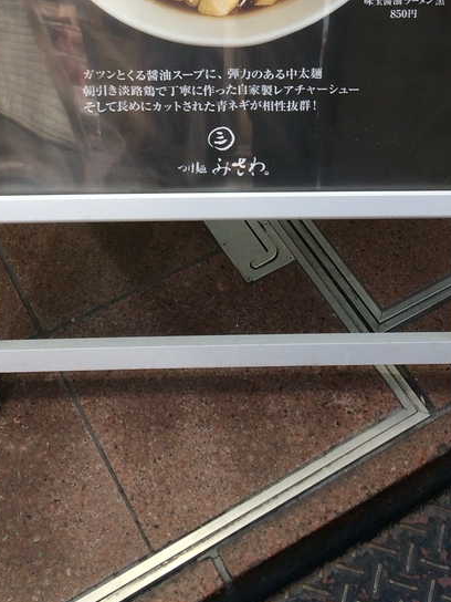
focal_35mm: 64
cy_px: -19
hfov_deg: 22.9
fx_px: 1112
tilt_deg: -41.7
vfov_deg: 28.2
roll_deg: +1.8
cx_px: 287
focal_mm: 4.15
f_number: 2.2
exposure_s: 1/120
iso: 64
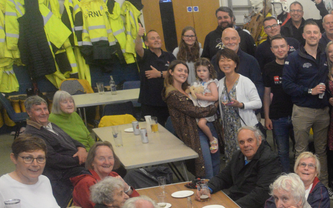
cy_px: 278
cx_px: 525
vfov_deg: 15.6
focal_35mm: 79
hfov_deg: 21.2
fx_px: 717
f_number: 6.3
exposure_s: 1/80
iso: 3200
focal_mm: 24
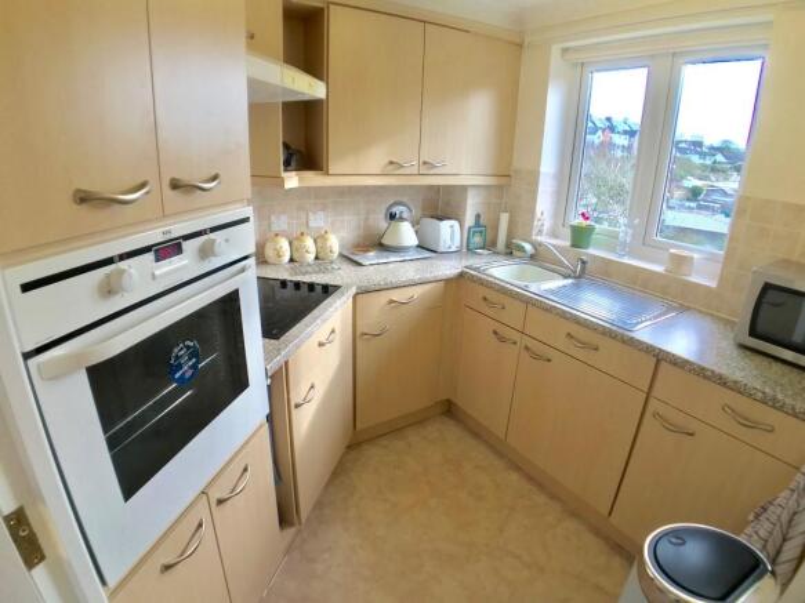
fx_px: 651
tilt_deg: -19.8
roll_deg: -1.8
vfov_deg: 49.7
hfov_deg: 63.5
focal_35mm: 28
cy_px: 302
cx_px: 402
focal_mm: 3.99
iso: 20
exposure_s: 1/100
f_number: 1.8
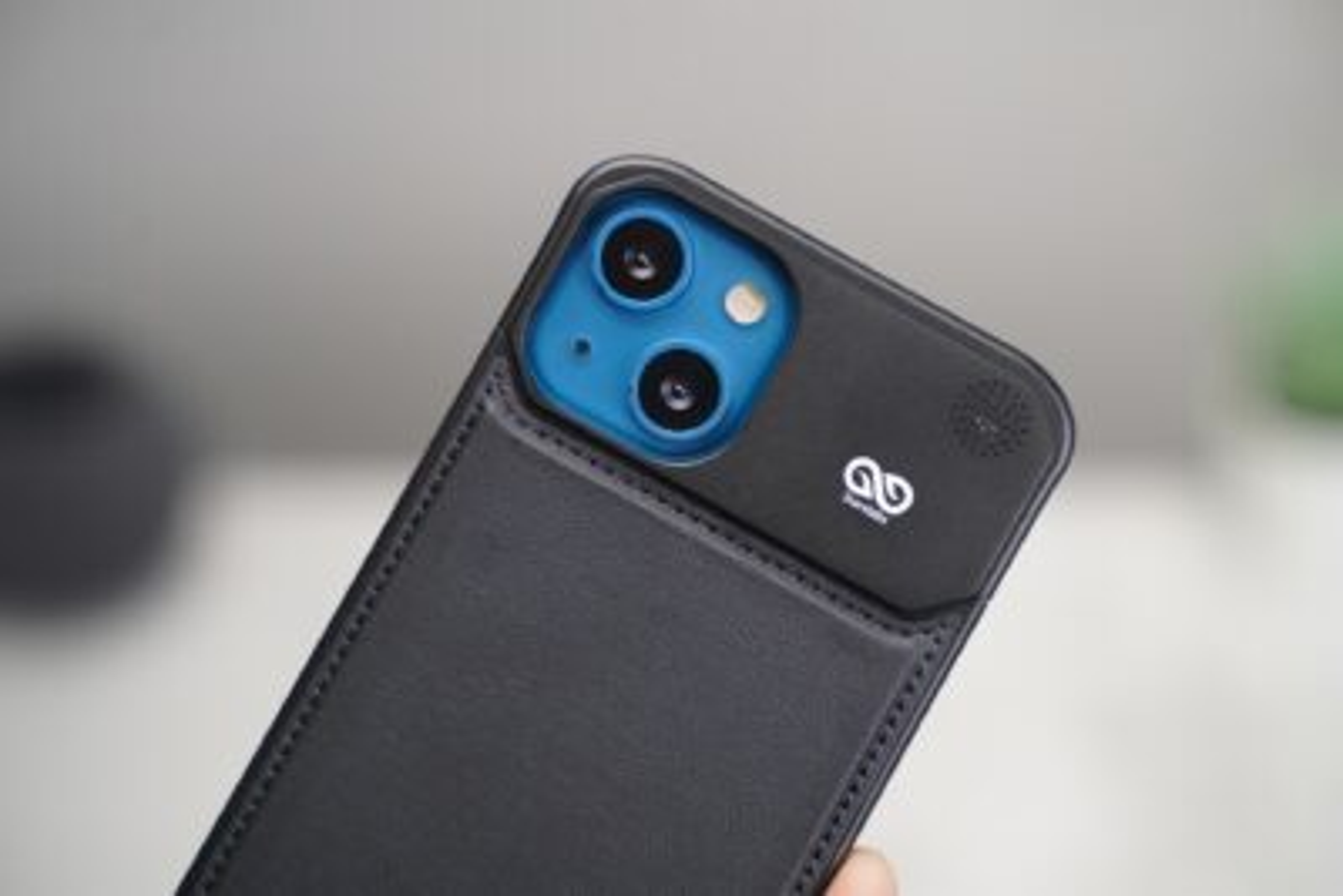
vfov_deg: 20.6
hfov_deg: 30.5
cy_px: 448
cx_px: 672
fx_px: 2463
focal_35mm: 66
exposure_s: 1/90
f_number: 4
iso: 1000
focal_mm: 66
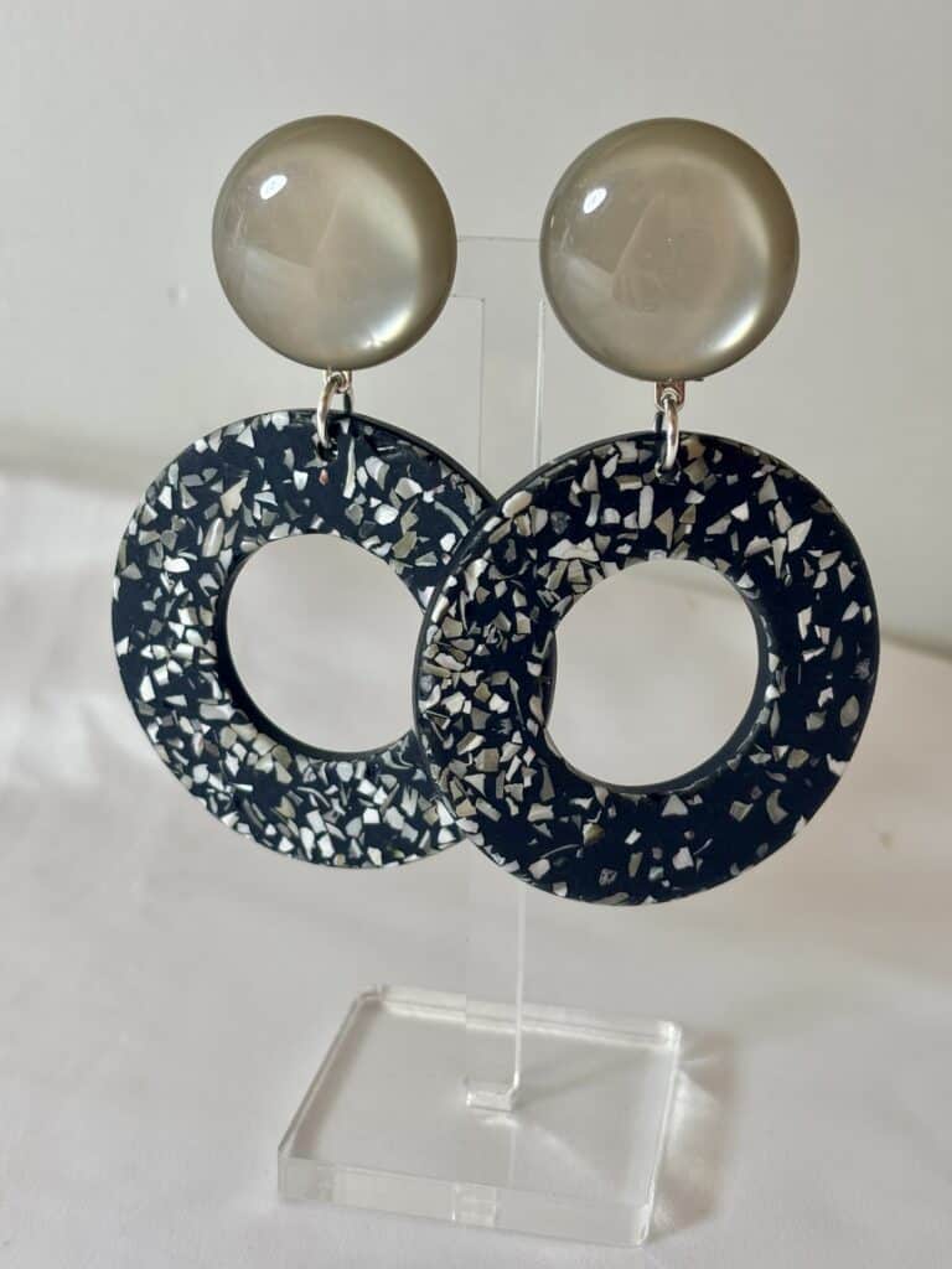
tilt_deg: -19.4
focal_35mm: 52
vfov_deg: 36.8
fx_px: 1907
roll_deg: -3.2
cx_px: 476
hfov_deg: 28.0
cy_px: 634
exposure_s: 1/100
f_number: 1.6
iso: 32
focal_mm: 5.96
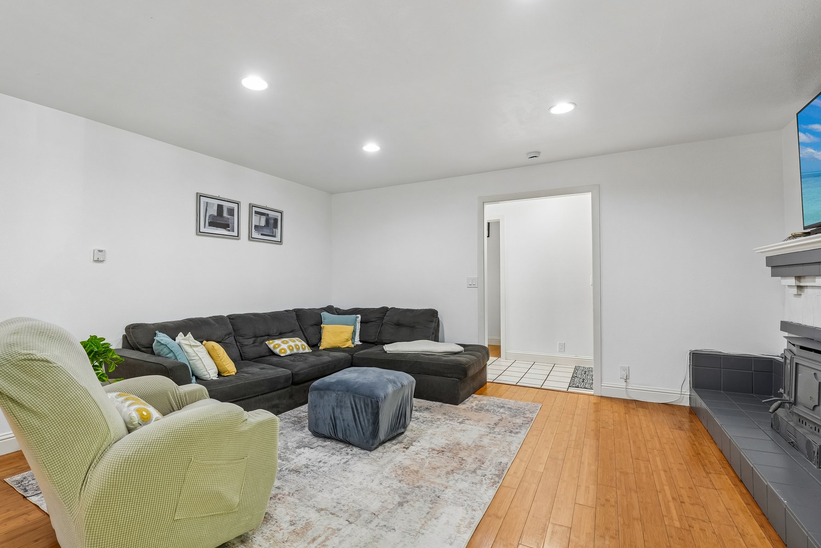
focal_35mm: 16
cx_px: 389
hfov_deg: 96.6
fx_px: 365
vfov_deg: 73.7
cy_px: 282
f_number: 8
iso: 500
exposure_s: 1/20
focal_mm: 14
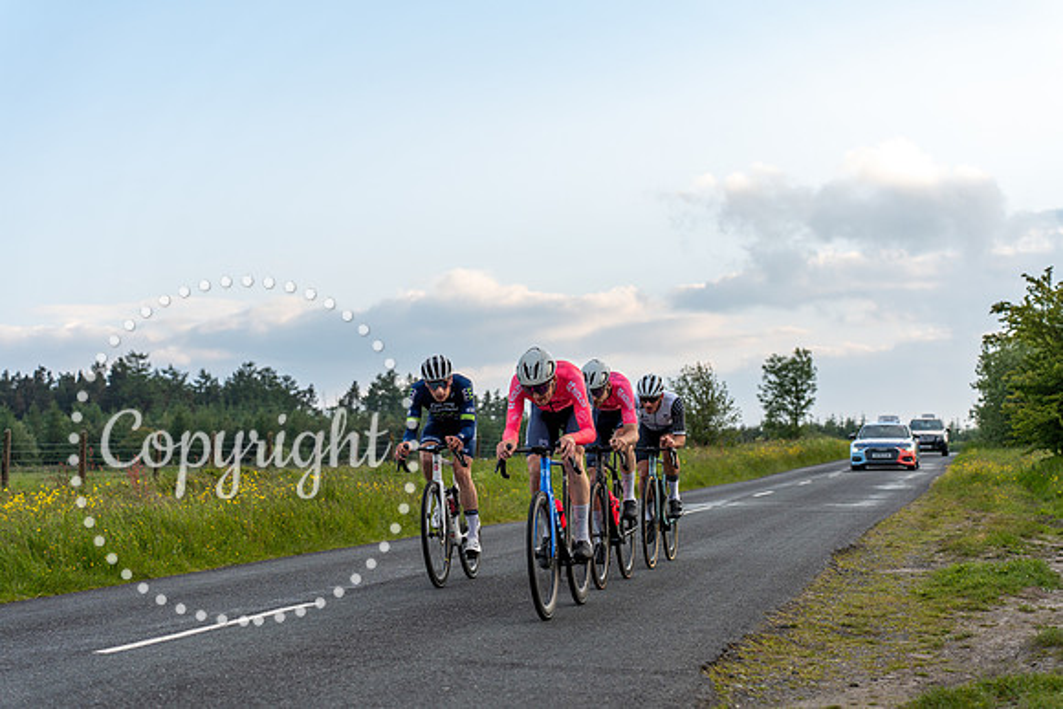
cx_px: 532
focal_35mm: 70
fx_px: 2067
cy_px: 354
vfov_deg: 19.5
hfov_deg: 28.8
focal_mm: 70
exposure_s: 1/1000
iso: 320
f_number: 4
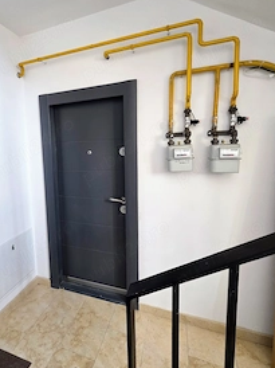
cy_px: 173
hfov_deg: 65.5
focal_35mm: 19
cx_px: 78
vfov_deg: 84.6
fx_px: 202
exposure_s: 1/50
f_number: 2.2
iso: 250
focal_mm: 2.2
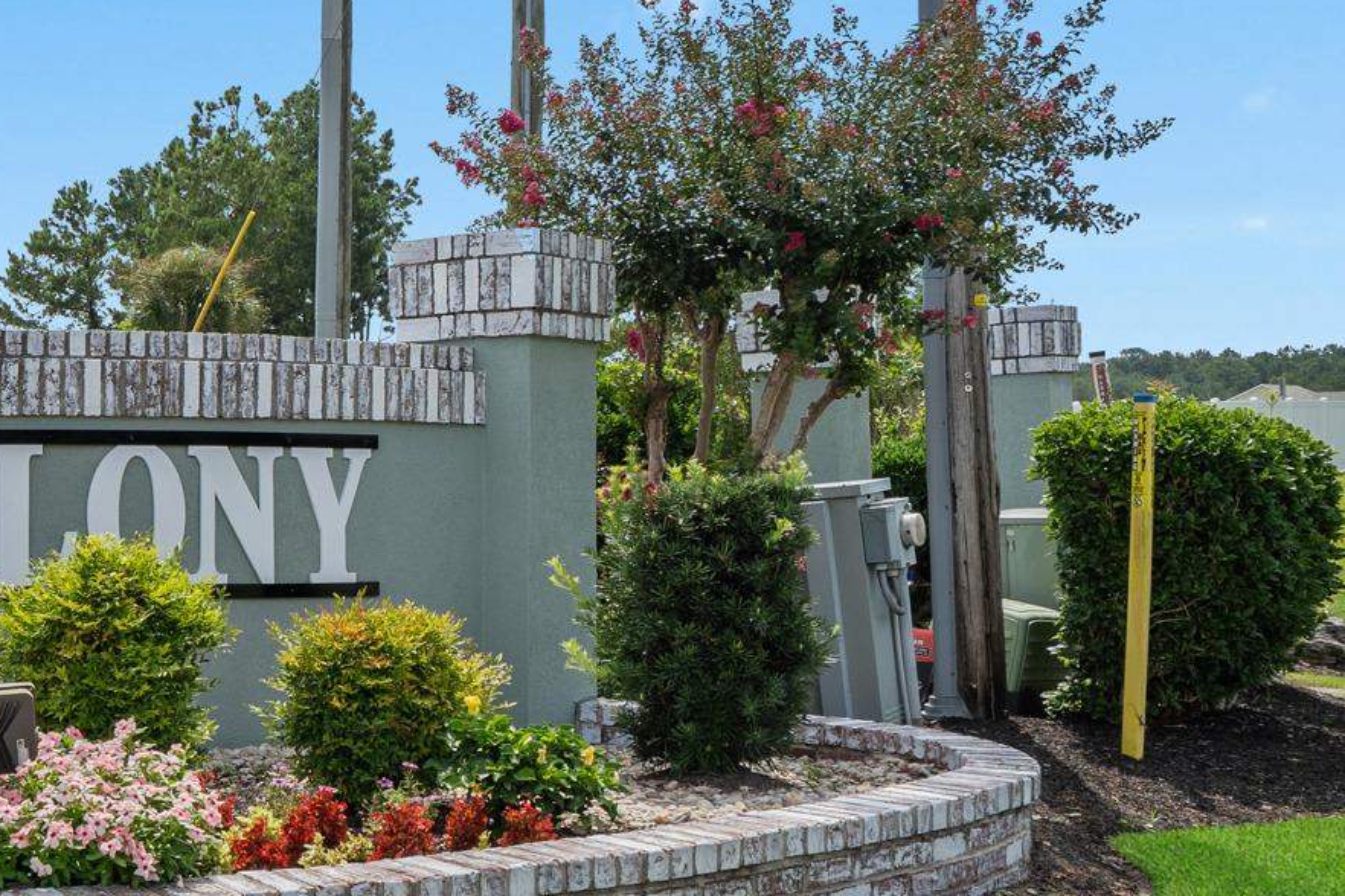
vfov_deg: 26.5
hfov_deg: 33.7
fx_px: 1905
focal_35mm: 51
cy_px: 459
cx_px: -139
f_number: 8
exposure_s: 1/250
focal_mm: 18
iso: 250
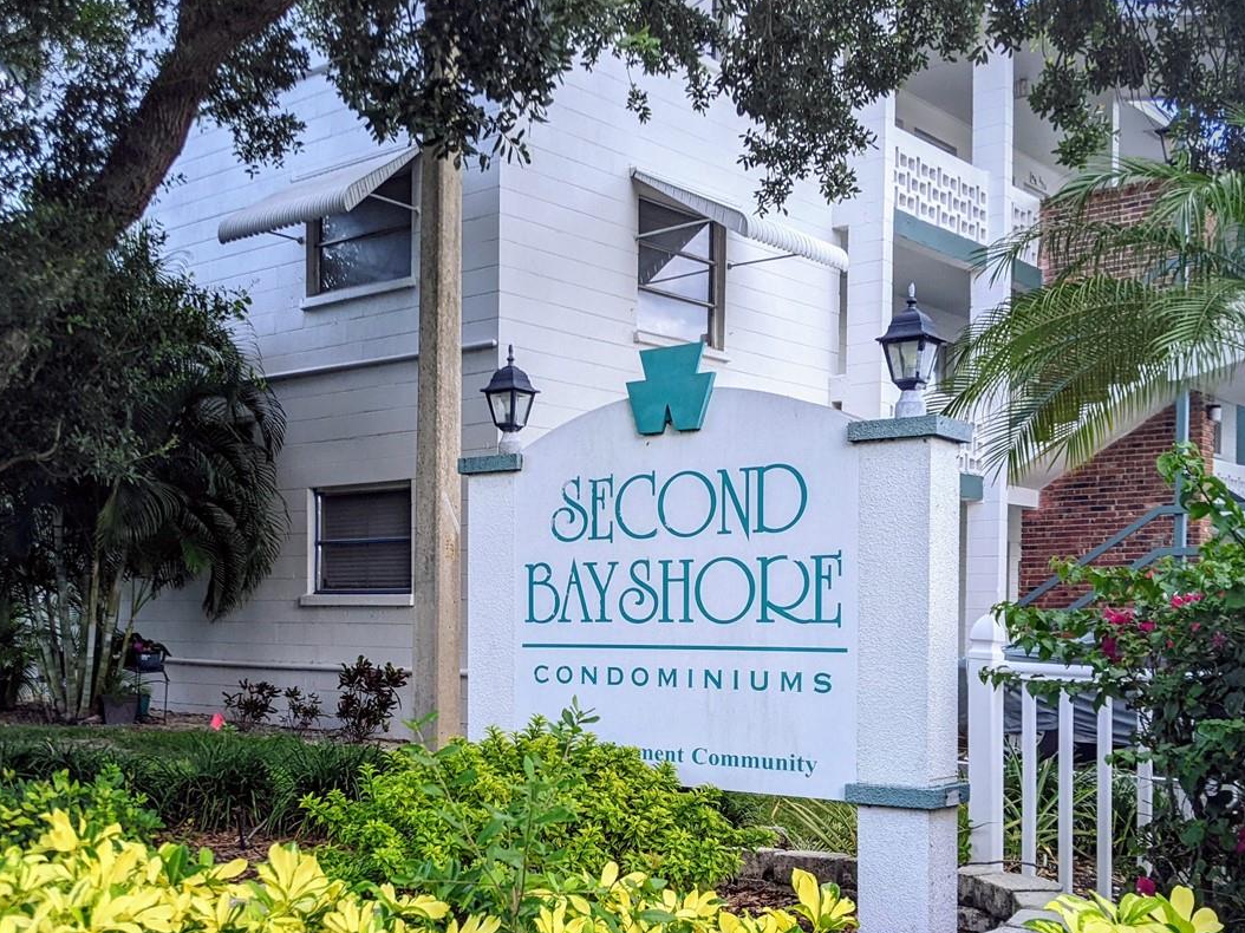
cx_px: 482
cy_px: 609
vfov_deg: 34.8
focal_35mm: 41
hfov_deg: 45.5
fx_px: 1474
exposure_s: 1/782
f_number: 1.8
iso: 53
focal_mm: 4.44
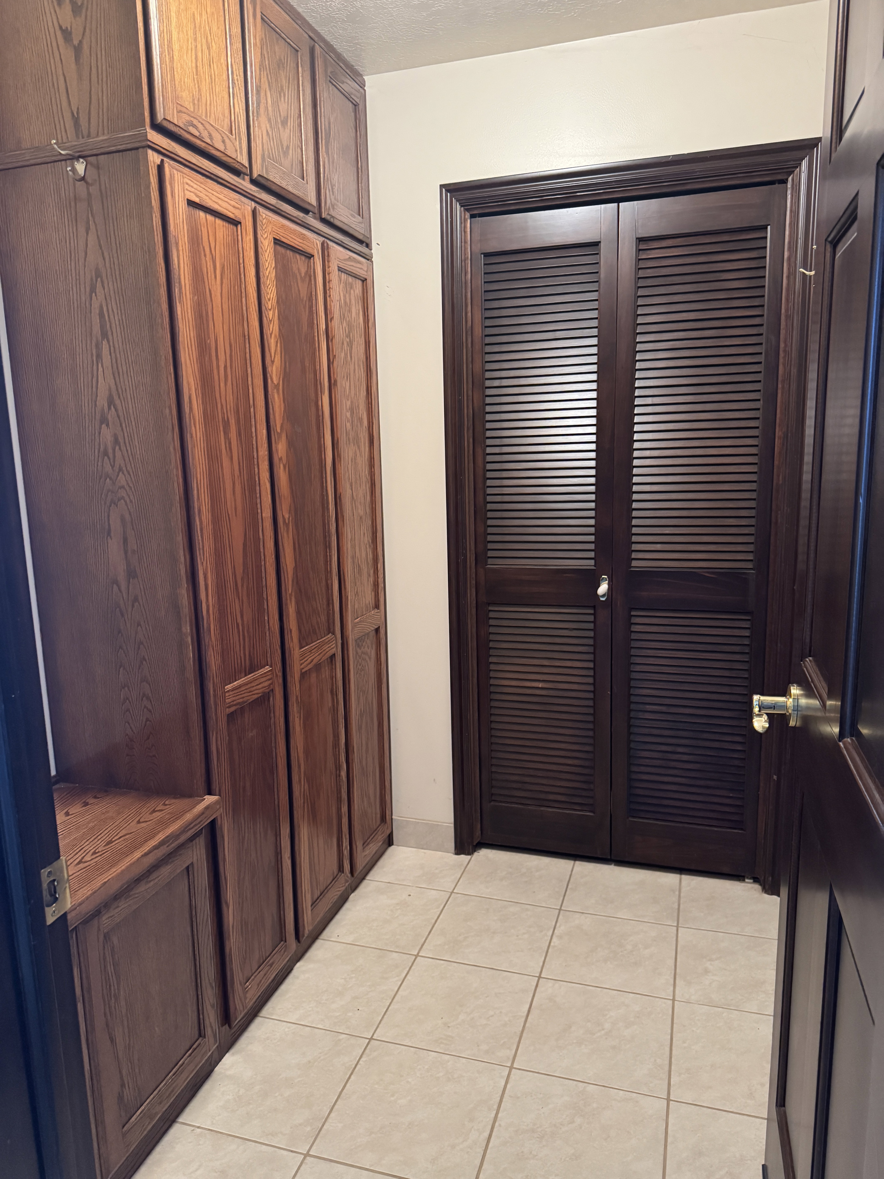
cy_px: 590
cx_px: 442
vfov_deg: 71.6
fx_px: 817
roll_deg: +1.7
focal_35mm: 24
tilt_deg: -10.0
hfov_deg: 56.8
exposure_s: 1/60
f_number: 1.78
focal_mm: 6.76
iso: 800
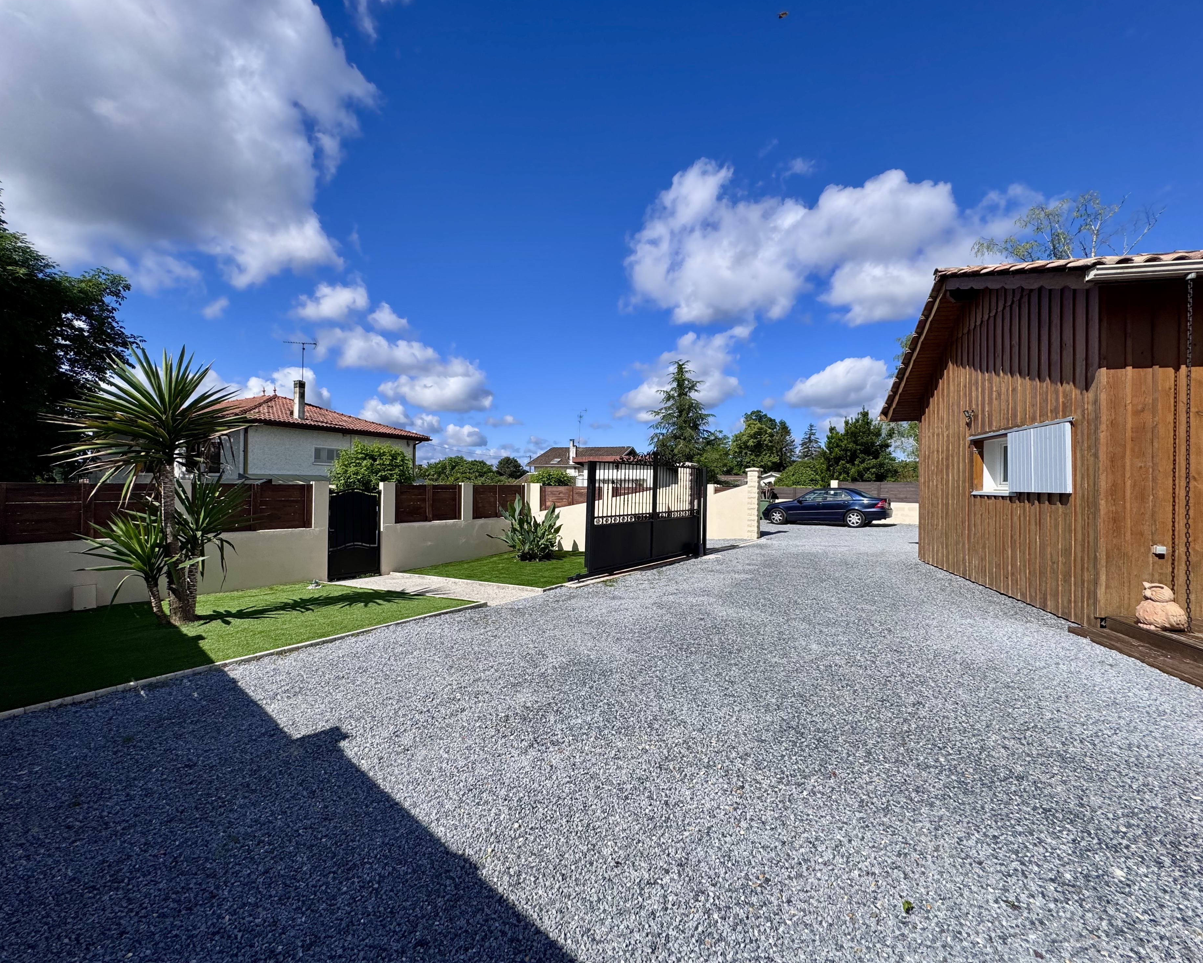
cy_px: 480
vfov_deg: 84.0
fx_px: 534
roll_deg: -0.6
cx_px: 606
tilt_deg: +0.8
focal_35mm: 15
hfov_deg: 96.8
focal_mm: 2.22
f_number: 2.2
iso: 50
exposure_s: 1/2985
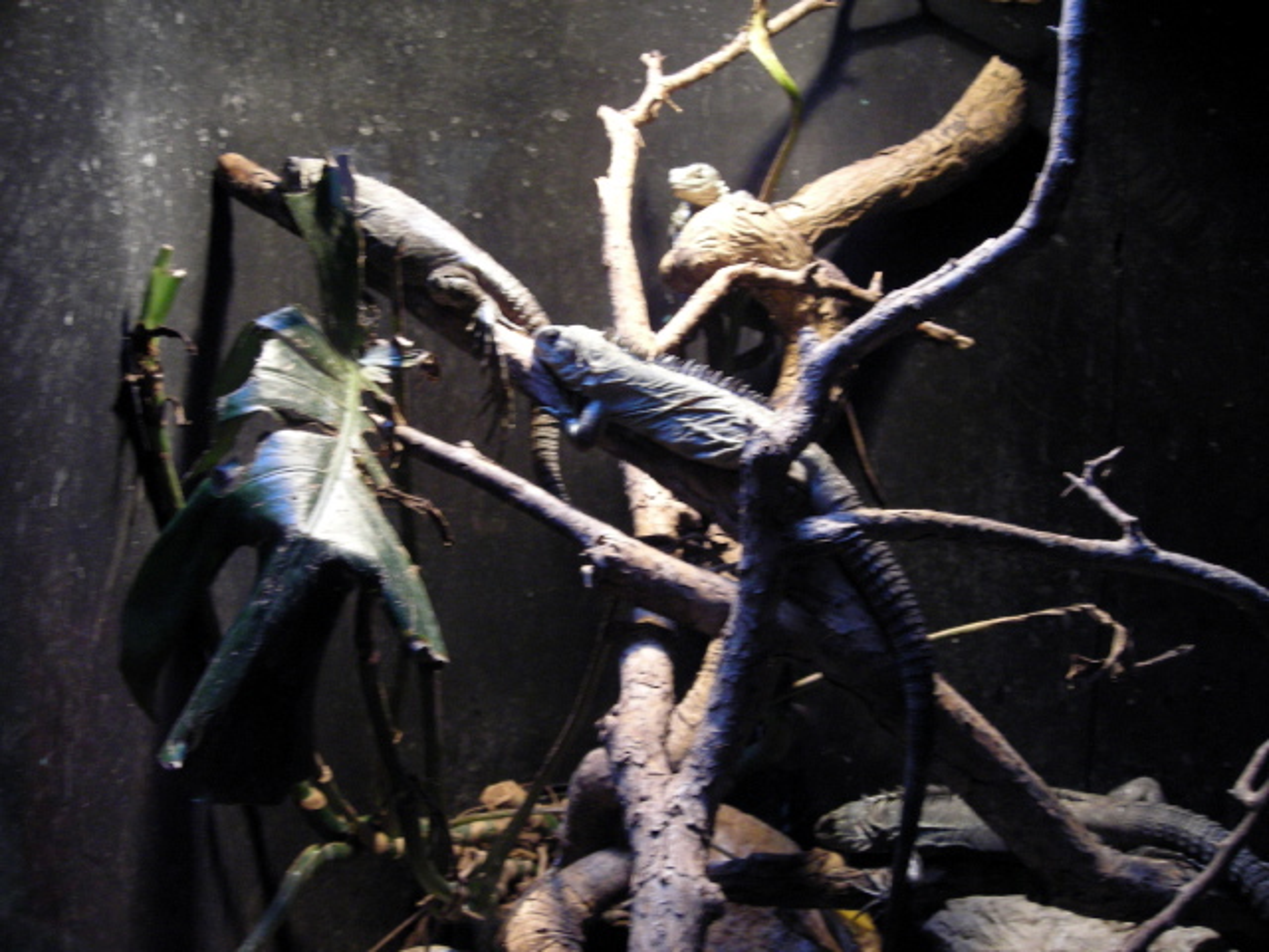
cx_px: 634
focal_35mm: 38
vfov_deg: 37.7
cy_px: 476
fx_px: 1393
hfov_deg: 49.0
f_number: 3.2
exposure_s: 1/18.5
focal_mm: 6.3
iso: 200
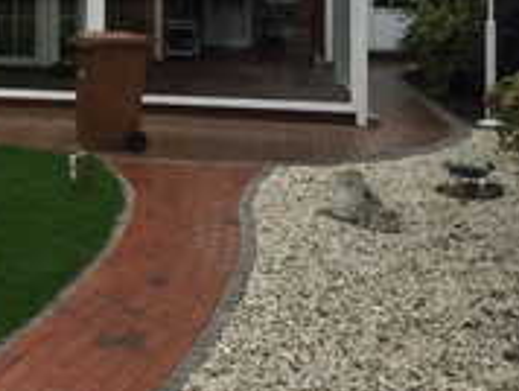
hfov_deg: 27.8
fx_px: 976
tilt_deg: +2.6
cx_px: -17
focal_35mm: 65
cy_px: -38
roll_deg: -1.4
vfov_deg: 21.5
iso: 32
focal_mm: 4.15
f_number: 2.2
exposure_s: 1/842
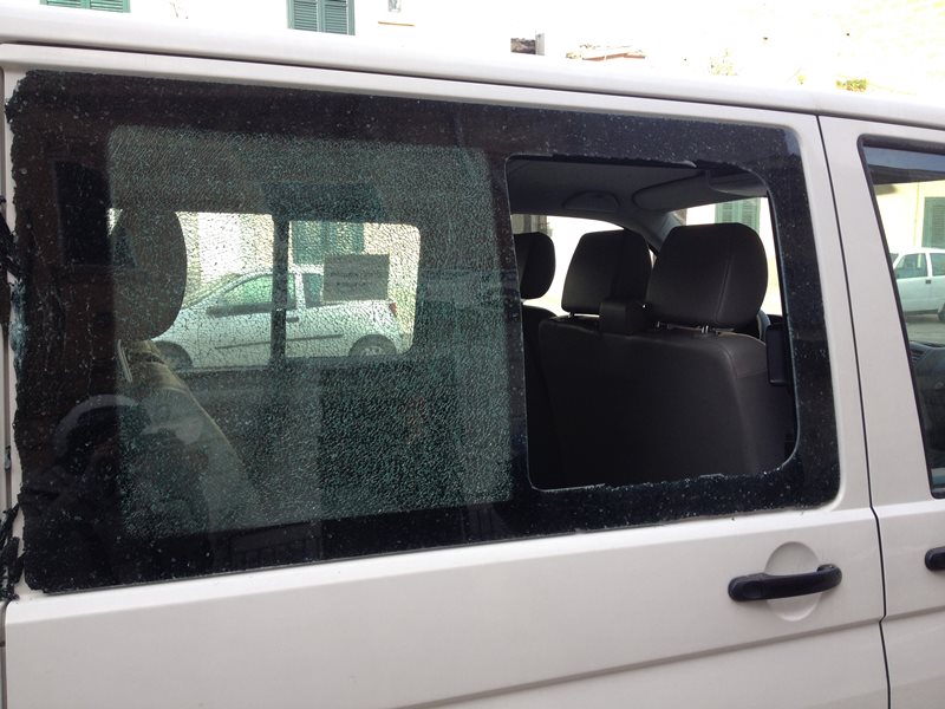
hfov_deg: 52.6
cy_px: 354
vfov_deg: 40.7
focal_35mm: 35
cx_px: 472
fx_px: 955
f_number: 2.4
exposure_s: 1/351
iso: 50
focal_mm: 4.28
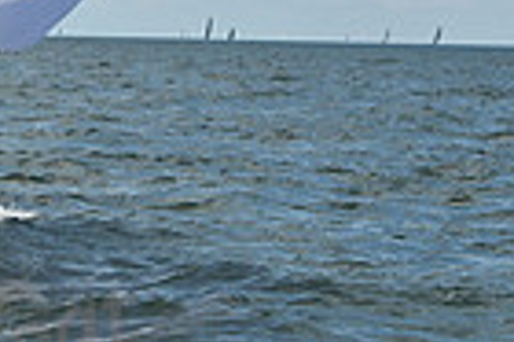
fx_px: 4150
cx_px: -470
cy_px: -156
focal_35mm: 291
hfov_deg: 6.9
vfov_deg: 4.7
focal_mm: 70
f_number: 8
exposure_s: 1/1000
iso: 250
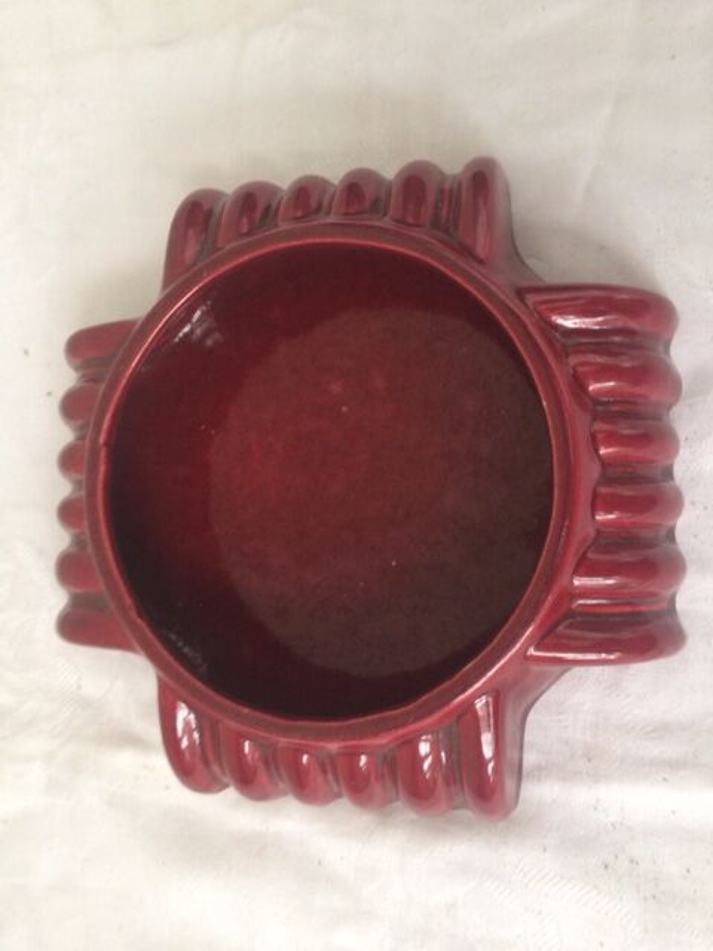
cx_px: 356
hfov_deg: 48.2
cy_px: 476
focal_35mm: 29
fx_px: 796
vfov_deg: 61.7
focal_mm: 4.15
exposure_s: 1/33
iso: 200
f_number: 2.2
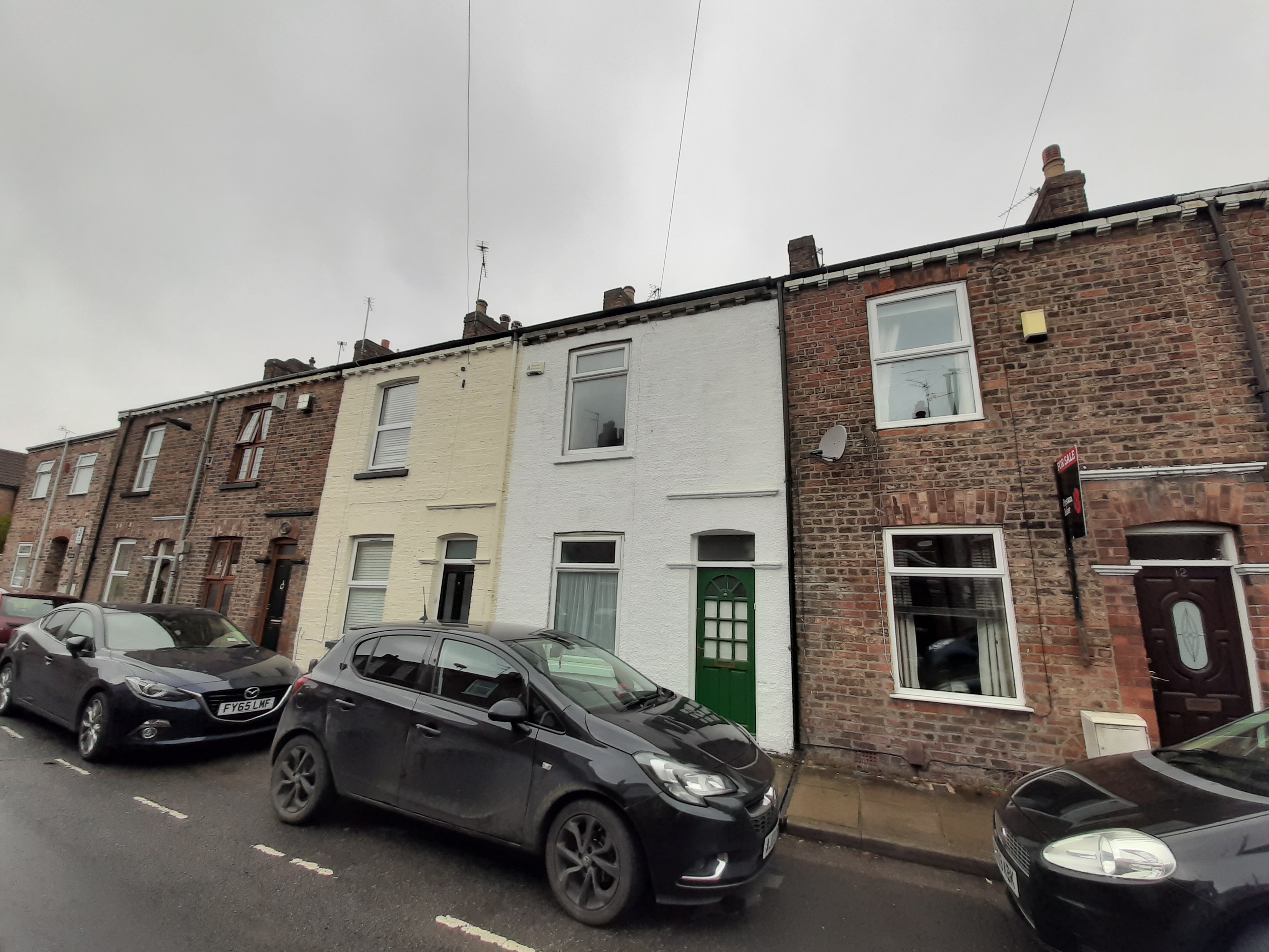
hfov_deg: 106.2
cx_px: 634
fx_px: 477
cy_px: 476
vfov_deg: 89.9
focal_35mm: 13
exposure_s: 1/455
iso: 40
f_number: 2.2
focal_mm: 1.42
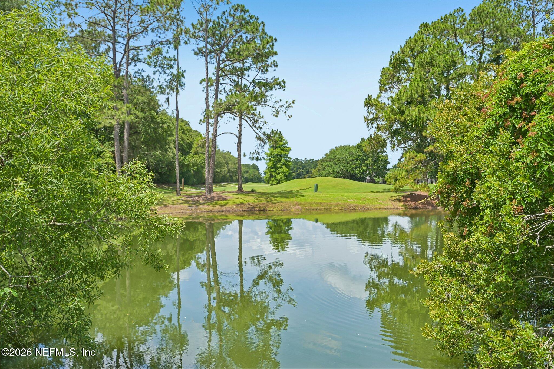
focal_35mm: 30
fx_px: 462
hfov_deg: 61.9
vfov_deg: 43.6
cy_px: 184
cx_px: 277
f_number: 8
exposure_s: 1/180
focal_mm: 30
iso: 100
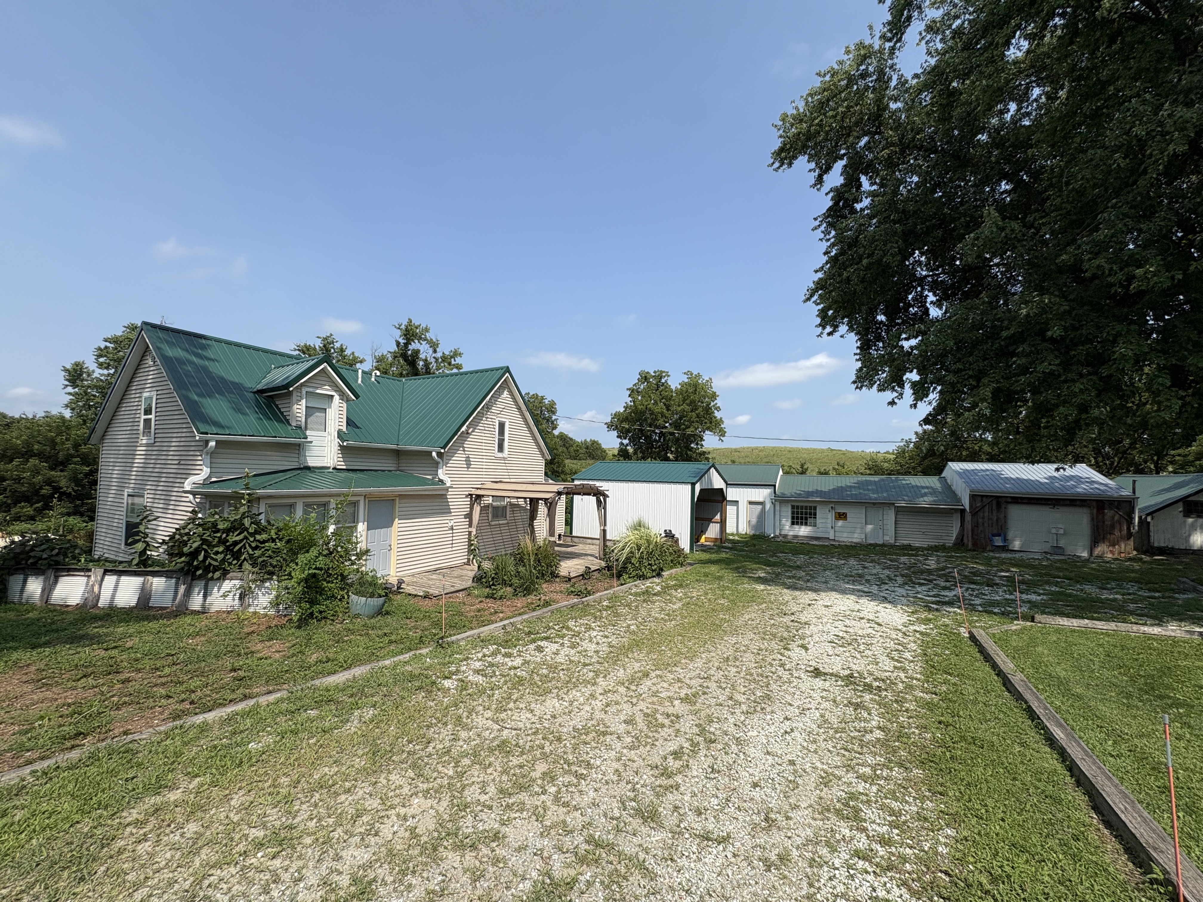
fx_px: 487
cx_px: 602
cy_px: 451
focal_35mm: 14
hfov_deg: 102.1
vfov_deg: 85.7
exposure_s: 1/2415
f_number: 2.2
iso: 50
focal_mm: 2.22
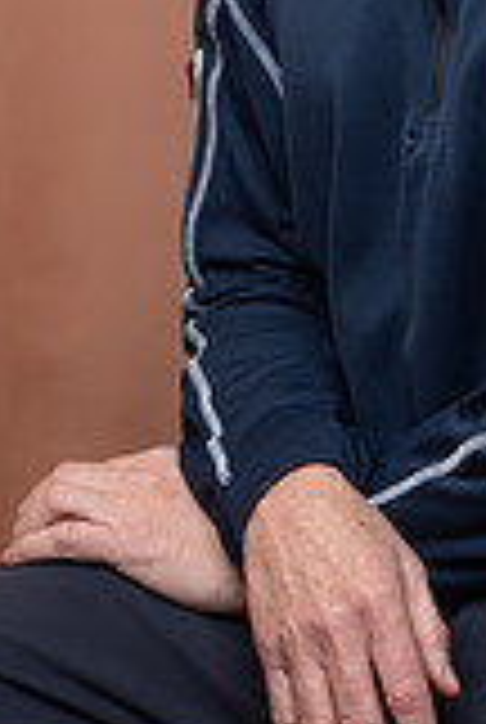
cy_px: -4
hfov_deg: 8.1
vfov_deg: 11.9
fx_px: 3428
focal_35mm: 170
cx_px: 518
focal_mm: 61
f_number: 4
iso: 320
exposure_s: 1/160
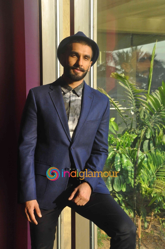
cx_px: 82
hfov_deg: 18.9
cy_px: 124
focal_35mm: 72
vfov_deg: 28.1
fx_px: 496
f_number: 10
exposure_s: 1/160
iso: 1000
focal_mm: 48
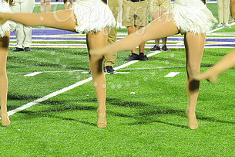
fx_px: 1305
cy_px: 14
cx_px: 113
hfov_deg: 10.3
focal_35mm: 200
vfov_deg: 6.8
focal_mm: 105
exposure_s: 1/250
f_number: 5.6
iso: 5000
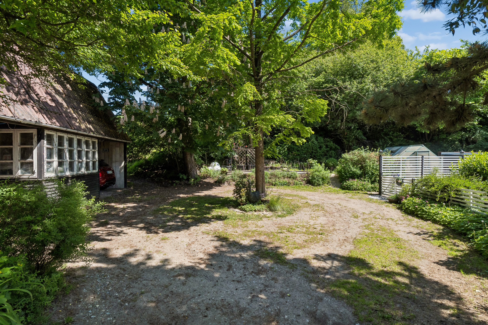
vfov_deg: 63.2
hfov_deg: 85.4
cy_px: 162
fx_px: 264
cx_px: 244
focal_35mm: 20
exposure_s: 1/400
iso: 250
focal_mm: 13
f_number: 8
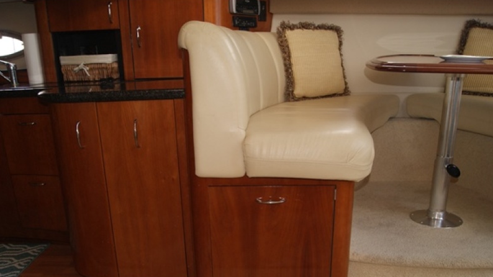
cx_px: 236
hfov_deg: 61.0
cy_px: 152
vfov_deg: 36.6
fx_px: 418
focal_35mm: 32
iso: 400
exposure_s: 1/60
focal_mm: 18
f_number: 5.6
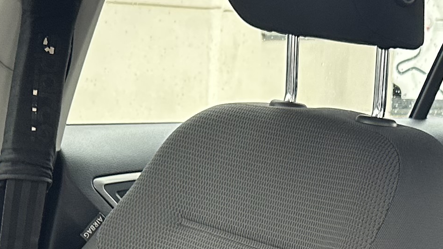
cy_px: 466
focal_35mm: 111
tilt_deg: -18.6
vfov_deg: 10.2
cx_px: 250
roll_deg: -2.0
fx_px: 1304
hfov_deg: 19.3
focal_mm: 6.86
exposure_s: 1/121
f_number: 1.78
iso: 200
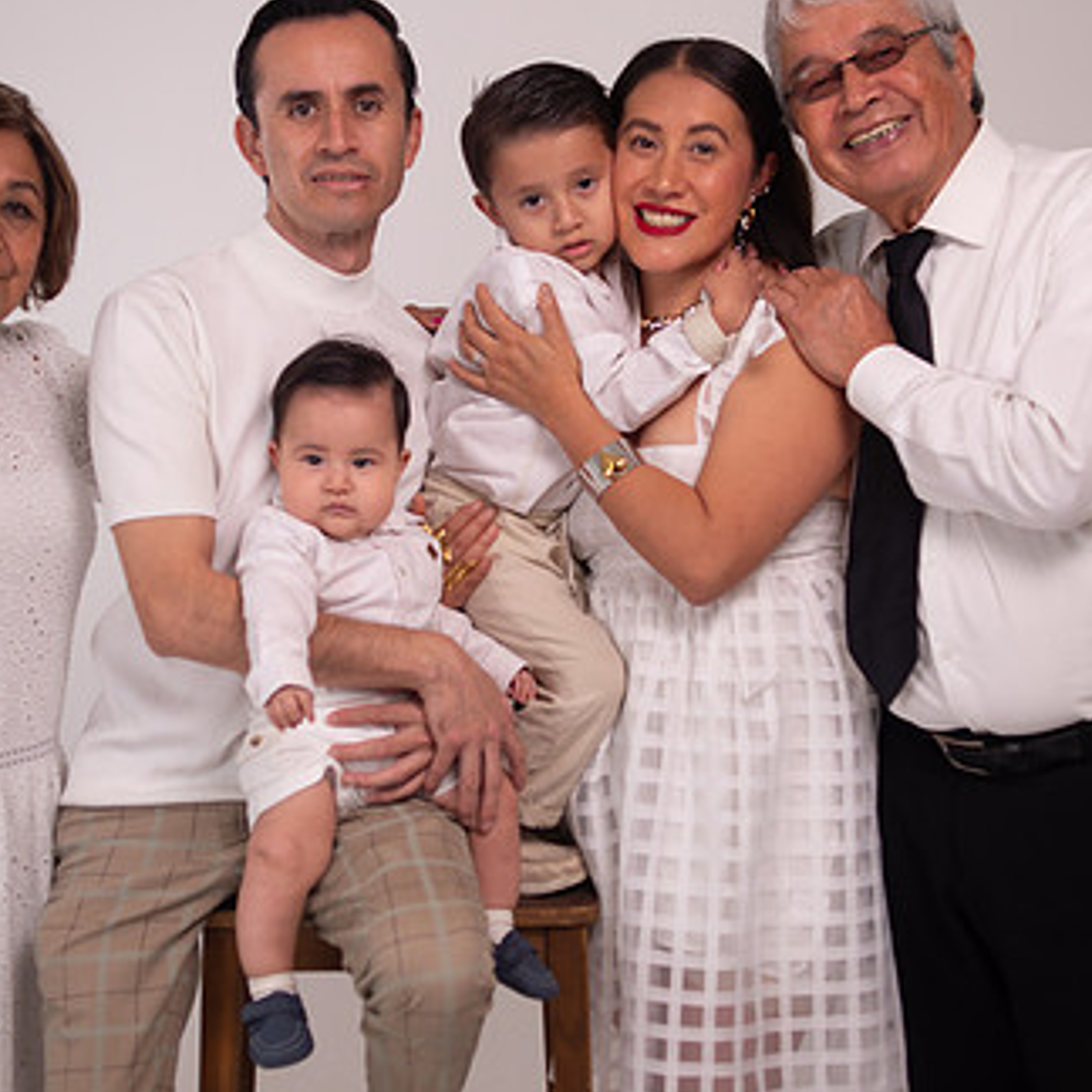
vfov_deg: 29.5
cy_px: 502
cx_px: 514
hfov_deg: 29.5
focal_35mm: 58
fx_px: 2070
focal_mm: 35
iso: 100
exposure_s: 1/250
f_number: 4
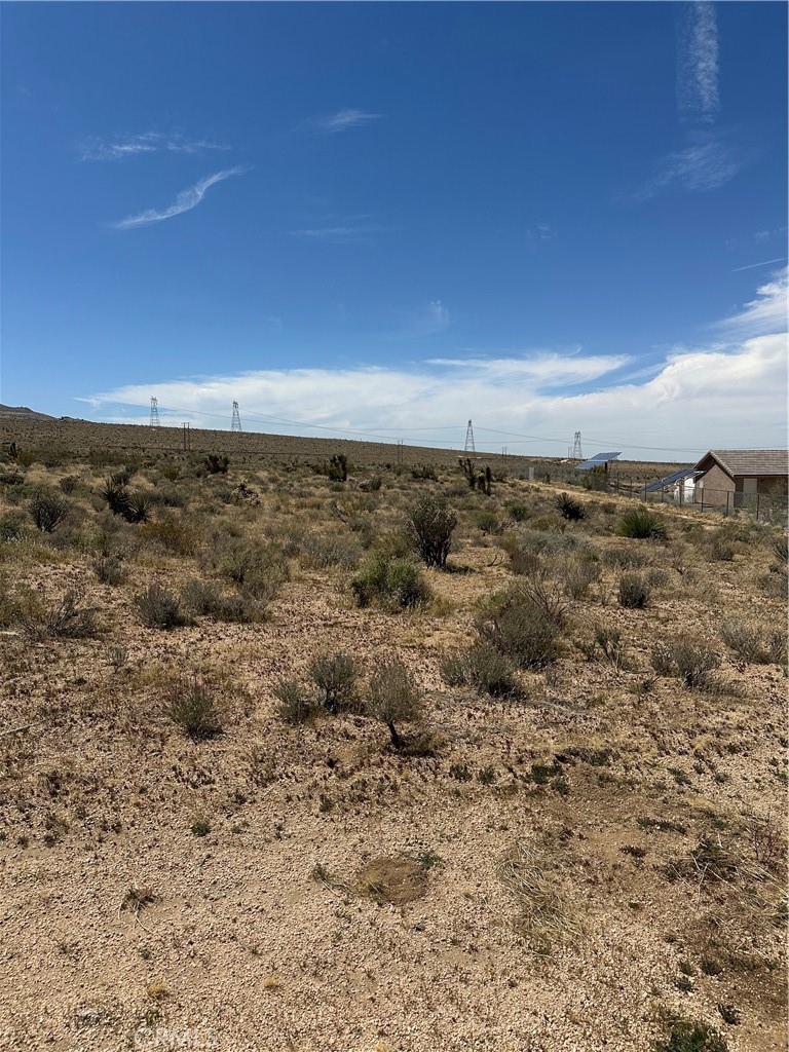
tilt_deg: -3.8
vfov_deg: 71.6
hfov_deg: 56.8
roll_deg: -0.3
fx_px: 729
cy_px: 526
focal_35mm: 24
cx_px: 394
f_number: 1.78
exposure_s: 1/9709
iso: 80
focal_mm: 6.86
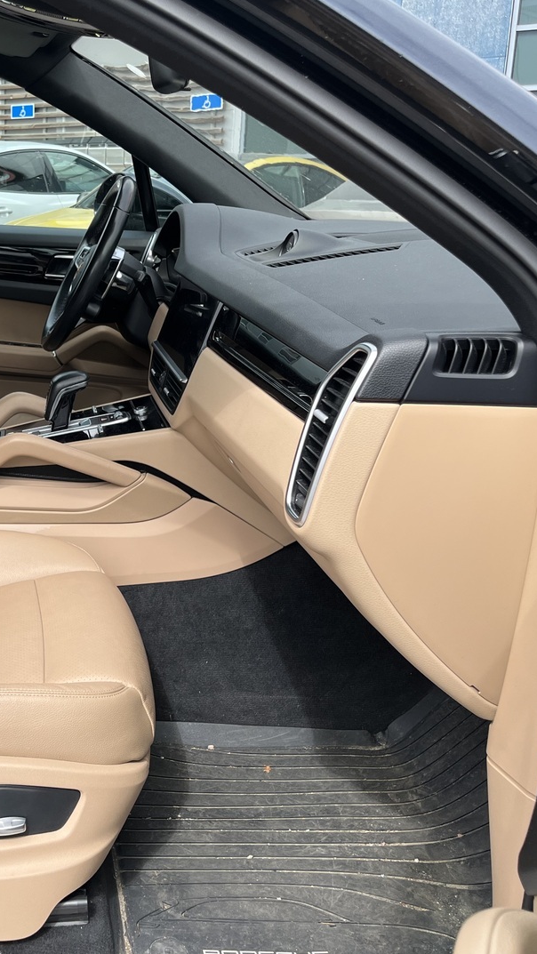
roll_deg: +0.7
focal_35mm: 38
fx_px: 961
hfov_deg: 29.3
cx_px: 6
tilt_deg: -18.4
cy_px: 478
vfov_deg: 52.8
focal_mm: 5.1
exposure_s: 1/1199
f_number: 1.6
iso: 50
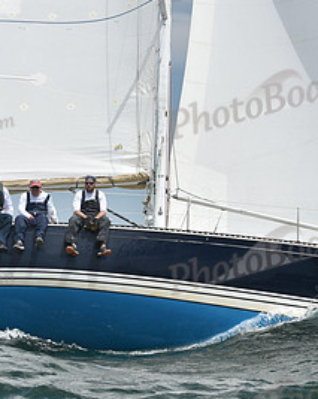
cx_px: 93
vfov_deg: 13.5
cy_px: 200
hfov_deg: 10.8
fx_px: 1685
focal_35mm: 143
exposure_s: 1/1000
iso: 250
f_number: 10
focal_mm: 70
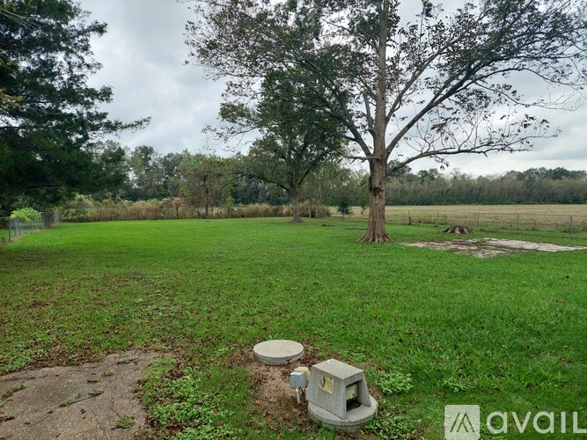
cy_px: 220
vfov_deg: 56.8
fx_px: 407
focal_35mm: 24
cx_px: 294
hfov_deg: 71.6
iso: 40
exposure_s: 1/519
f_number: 1.8
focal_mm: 5.23
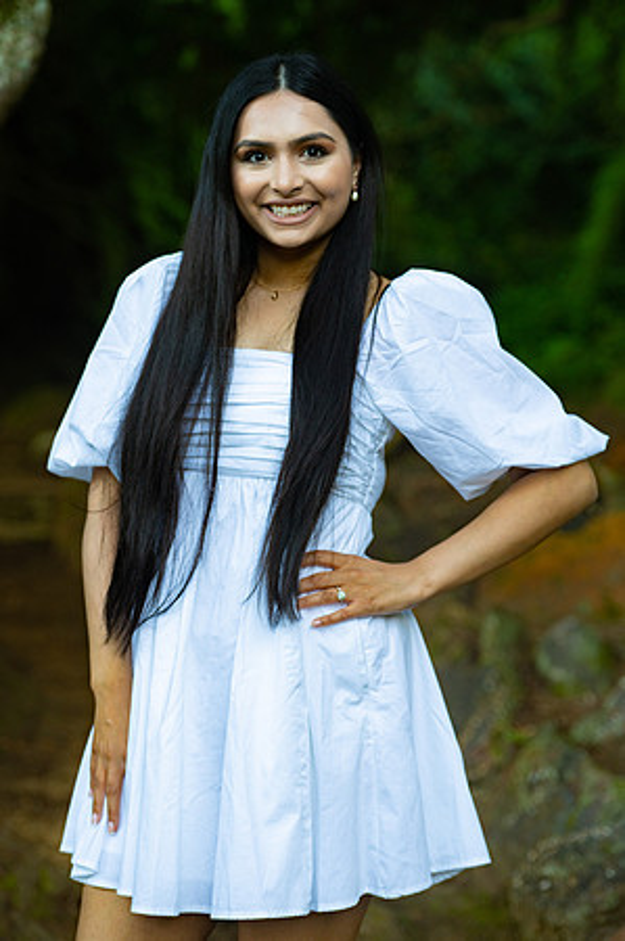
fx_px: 2610
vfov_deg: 20.4
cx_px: 312
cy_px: 470
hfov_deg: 13.7
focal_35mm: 100
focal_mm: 100
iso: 640
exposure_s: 1/400
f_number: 2.8
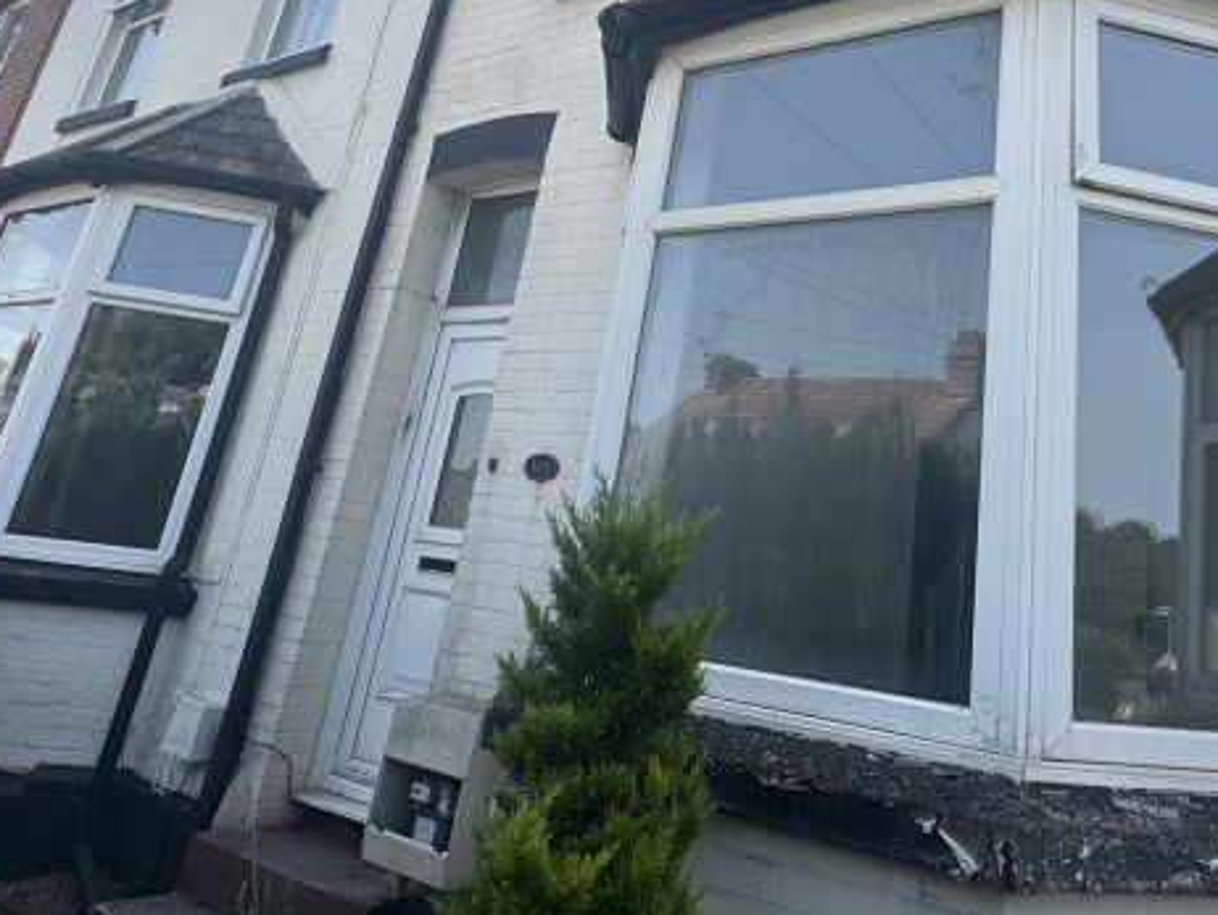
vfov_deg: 42.7
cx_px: 809
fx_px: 1091
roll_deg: -5.7
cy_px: 142
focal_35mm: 31
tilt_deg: +23.0
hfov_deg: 57.1
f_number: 2.2
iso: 40
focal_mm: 2.22
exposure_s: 1/821
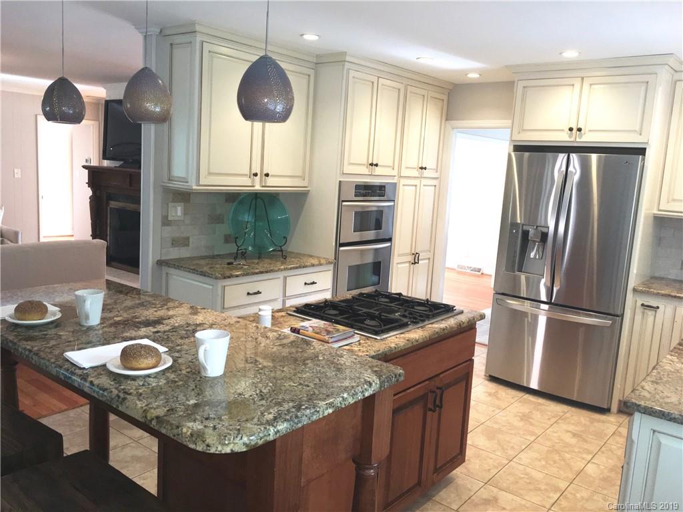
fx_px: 572
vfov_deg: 48.2
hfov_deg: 61.7
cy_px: 256
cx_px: 342
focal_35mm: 29
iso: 50
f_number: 2.2
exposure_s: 1/30
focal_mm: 4.15
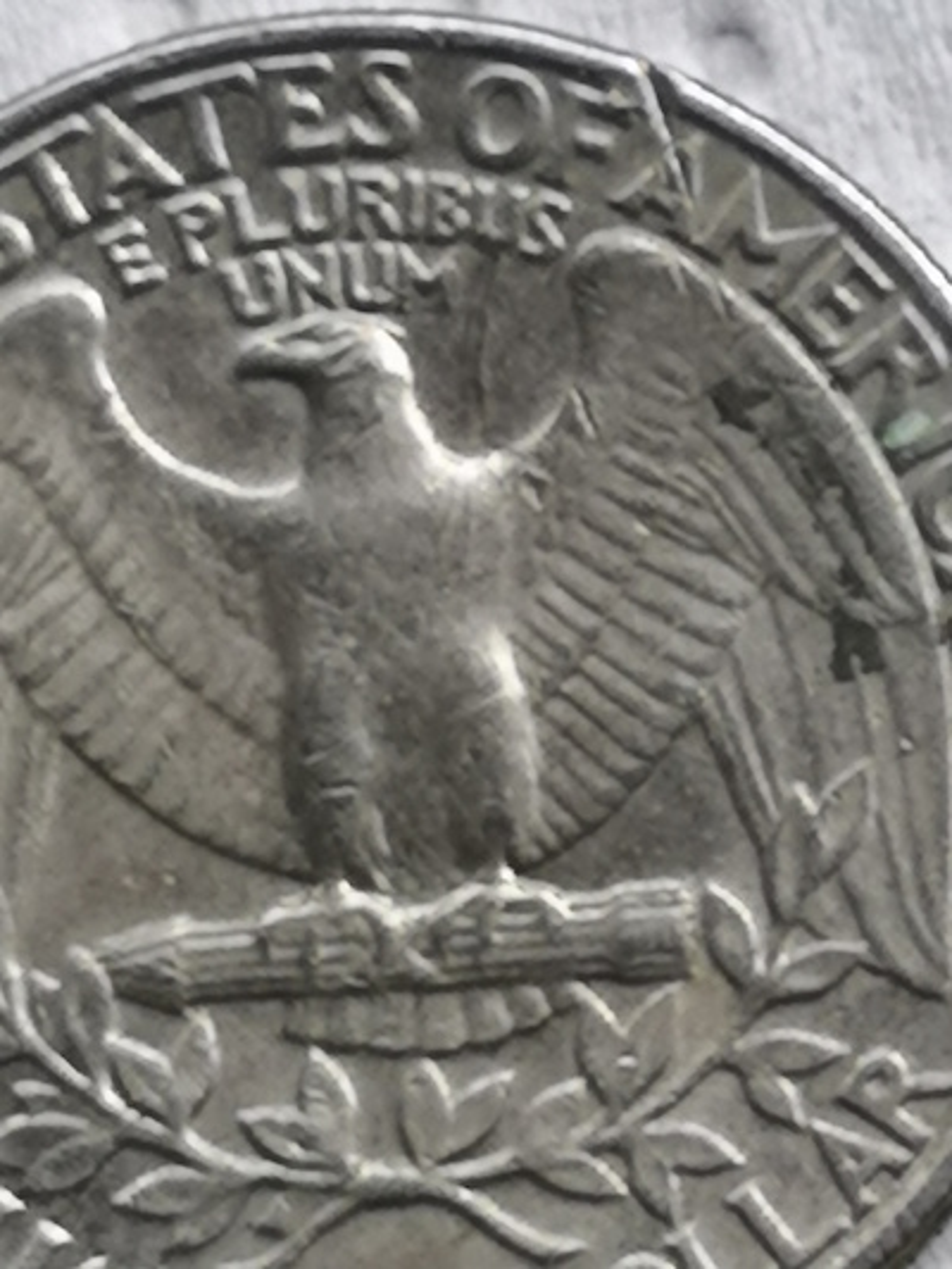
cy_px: 634
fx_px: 9787
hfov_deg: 5.6
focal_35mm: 267
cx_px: 476
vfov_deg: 7.4
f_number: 1.8
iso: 50
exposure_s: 1/508
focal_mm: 5.58
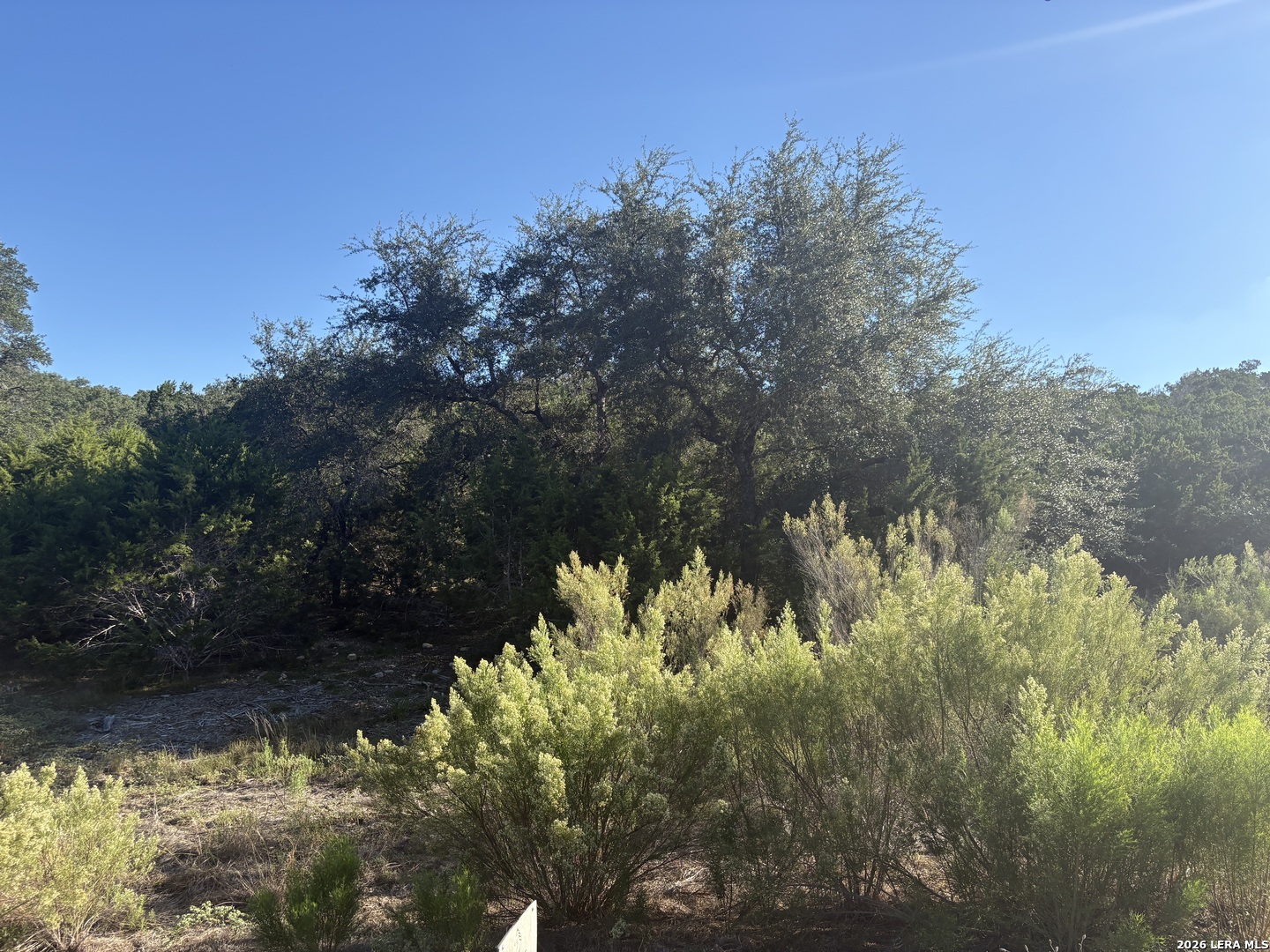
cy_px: 476
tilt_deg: +4.0
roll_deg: -1.9
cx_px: 635
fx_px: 954
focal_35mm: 26
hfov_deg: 67.3
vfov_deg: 53.1
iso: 50
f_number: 1.6
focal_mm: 5.96
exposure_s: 1/1901
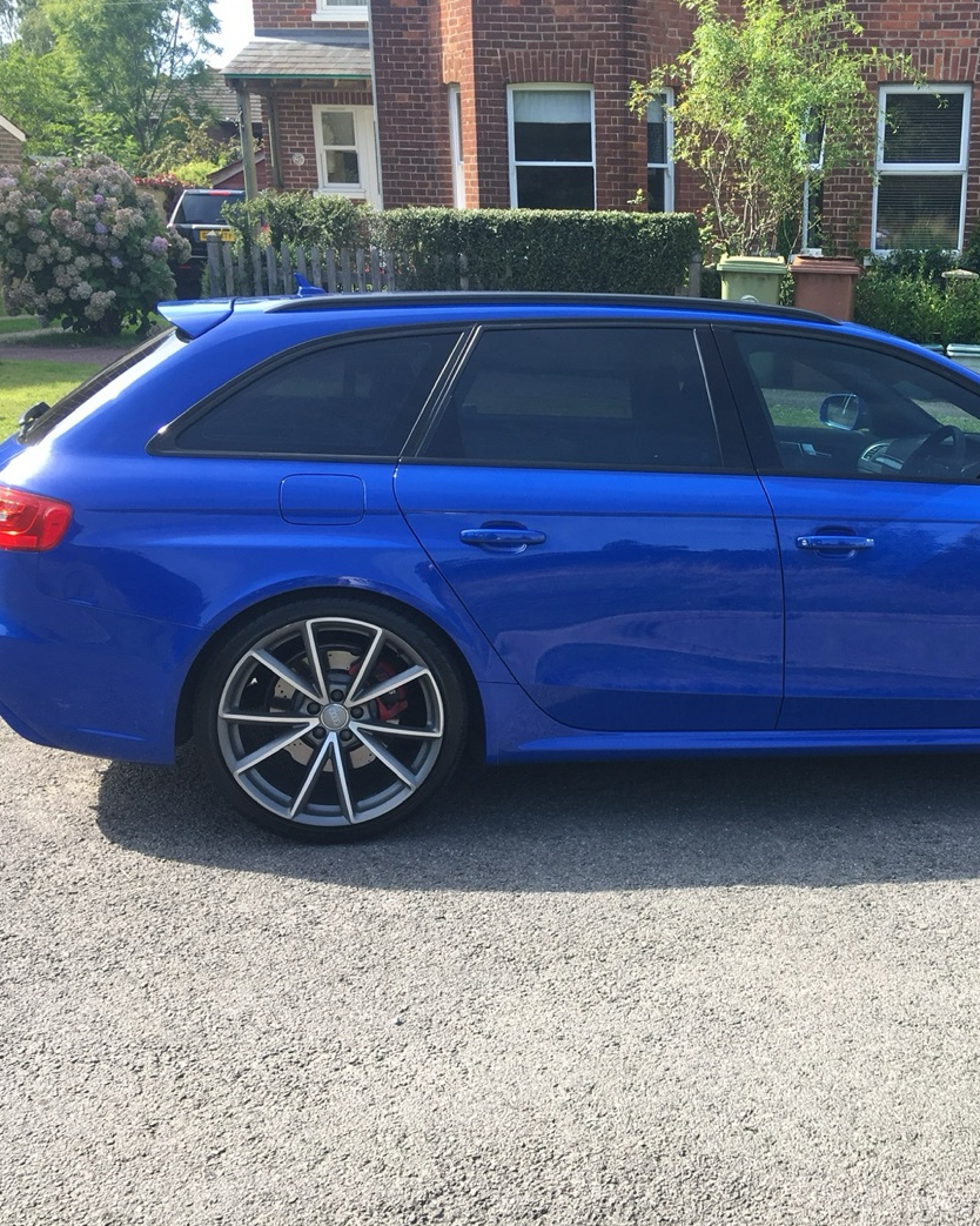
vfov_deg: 47.9
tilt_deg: -17.9
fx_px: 1378
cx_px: 723
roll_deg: +0.7
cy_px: 612
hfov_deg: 38.2
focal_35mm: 38
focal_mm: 4.15
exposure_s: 1/358
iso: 25
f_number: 2.2
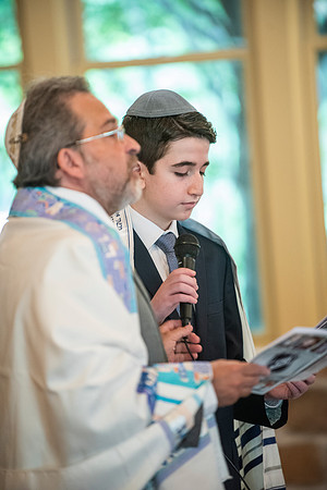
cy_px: 245
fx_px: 2452
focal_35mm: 180
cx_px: 164
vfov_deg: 11.4
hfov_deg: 7.6
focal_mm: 180
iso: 3200
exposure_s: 1/60
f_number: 2.8
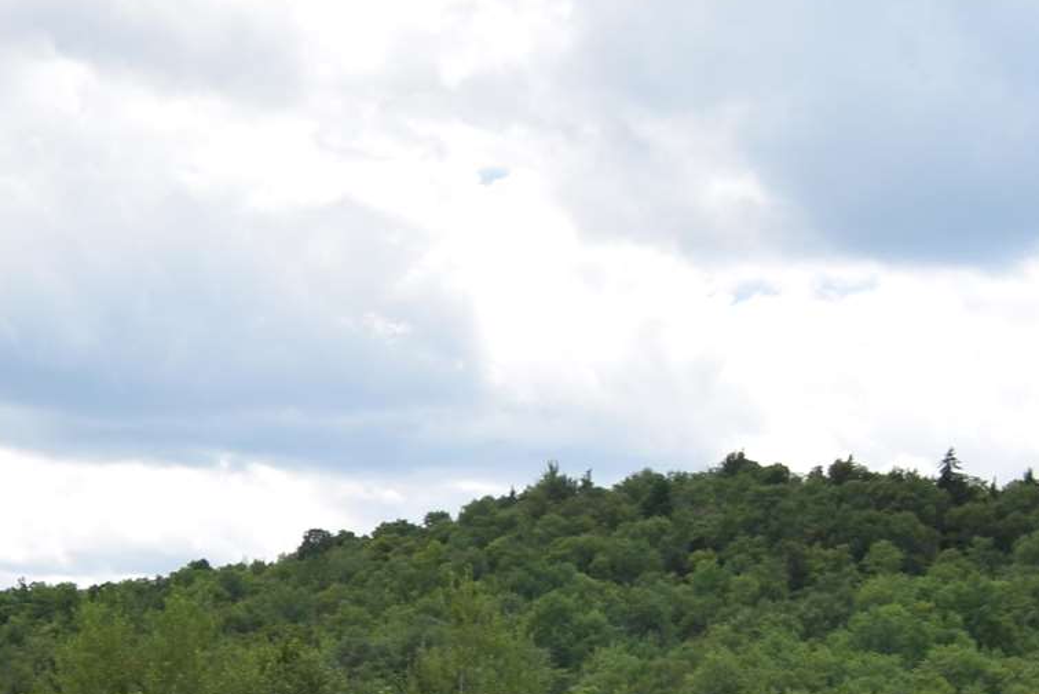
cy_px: 1176
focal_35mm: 122
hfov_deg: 14.9
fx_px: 3522
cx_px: -760
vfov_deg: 10.7
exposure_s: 1/200
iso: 100
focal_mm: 20
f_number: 9
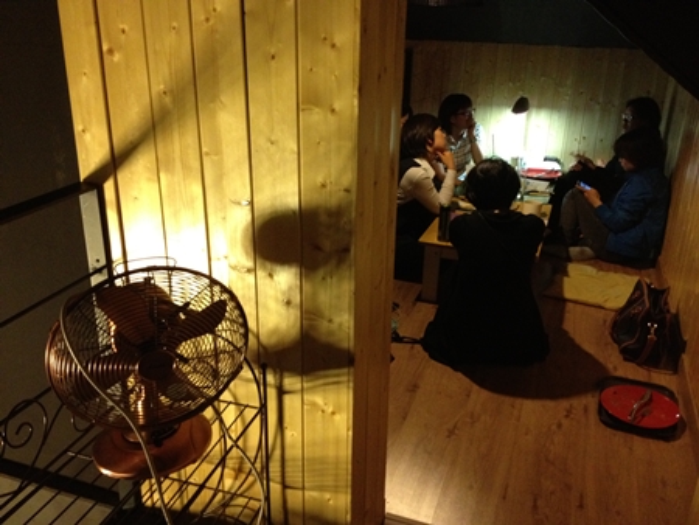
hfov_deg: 52.6
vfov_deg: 40.7
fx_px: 707
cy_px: 262
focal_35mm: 35
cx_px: 350
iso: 400
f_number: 2.4
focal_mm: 4.28
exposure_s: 1/15
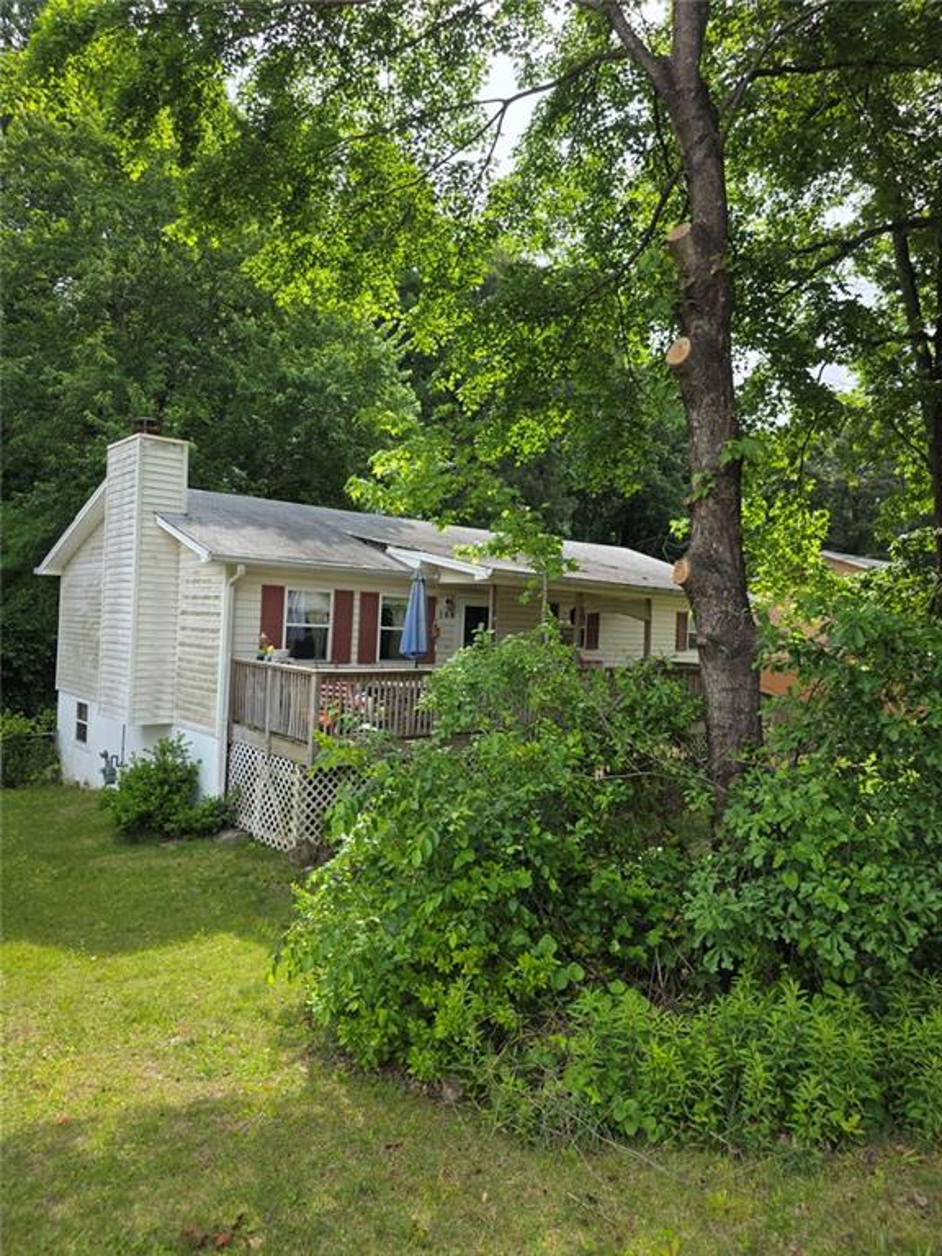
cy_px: 628
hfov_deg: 58.9
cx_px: 471
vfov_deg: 73.9
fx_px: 835
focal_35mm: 23
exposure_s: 1/2049
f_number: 1.7
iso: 80
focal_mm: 6.3
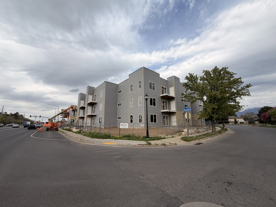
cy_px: 104
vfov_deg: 85.7
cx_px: 138
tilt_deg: +14.6
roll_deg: +0.7
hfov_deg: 102.1
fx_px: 112
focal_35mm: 14
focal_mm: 2.22
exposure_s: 1/1017
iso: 20
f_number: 2.2
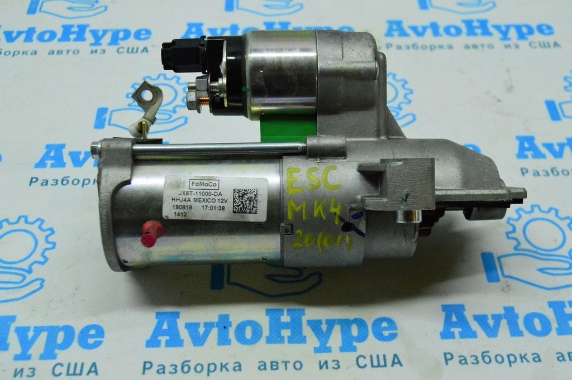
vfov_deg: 28.9
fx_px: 738
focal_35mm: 46
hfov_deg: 42.4
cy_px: 190
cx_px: 286
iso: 6400
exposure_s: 1/640
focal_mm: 31
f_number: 6.3
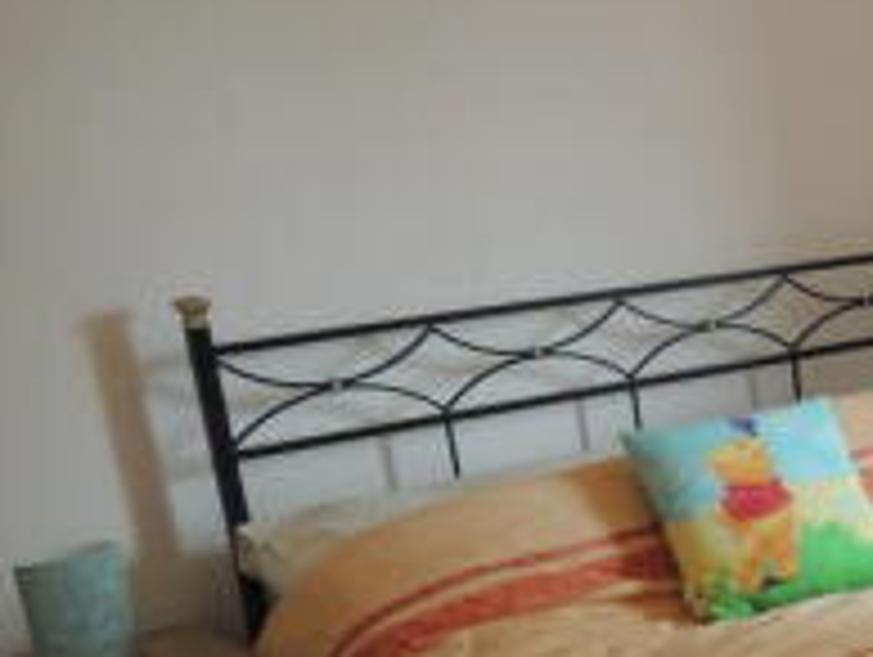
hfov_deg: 22.6
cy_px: 677
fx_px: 1818
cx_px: 1271
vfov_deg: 19.8
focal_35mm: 72
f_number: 3
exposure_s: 1/30
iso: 280
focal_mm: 4.3
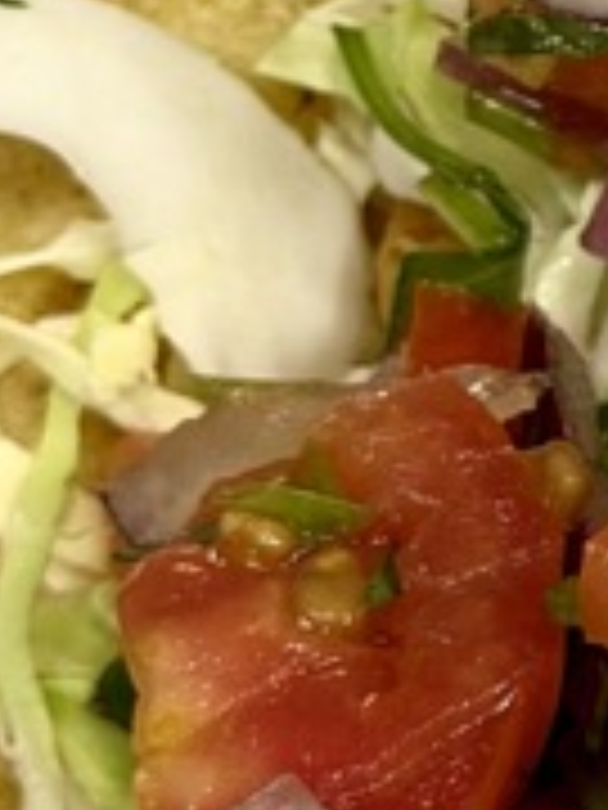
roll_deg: -3.8
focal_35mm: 266
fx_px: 6229
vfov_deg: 7.4
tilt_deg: -44.1
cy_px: 27
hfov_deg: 5.4
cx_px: 1464
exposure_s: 1/60
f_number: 1.78
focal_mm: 6.76
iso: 160
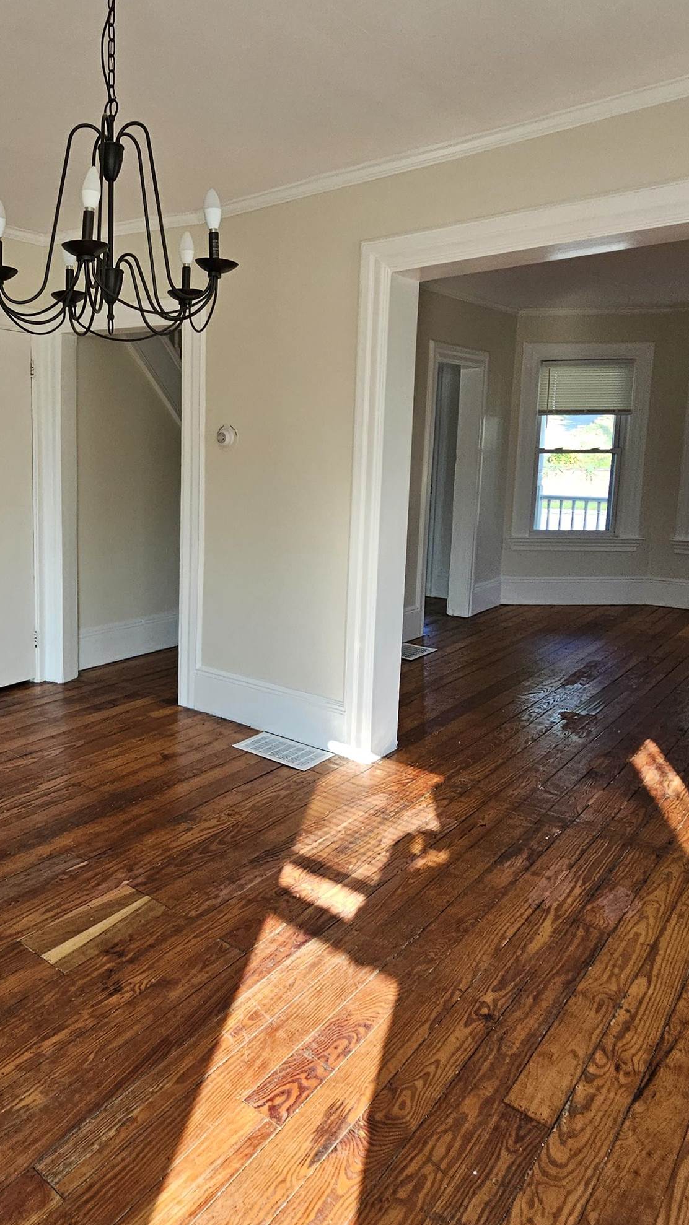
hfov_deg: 48.7
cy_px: 544
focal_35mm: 22
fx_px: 715
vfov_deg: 80.9
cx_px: 144
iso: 80
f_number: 2.2
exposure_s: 1/120
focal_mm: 2.2
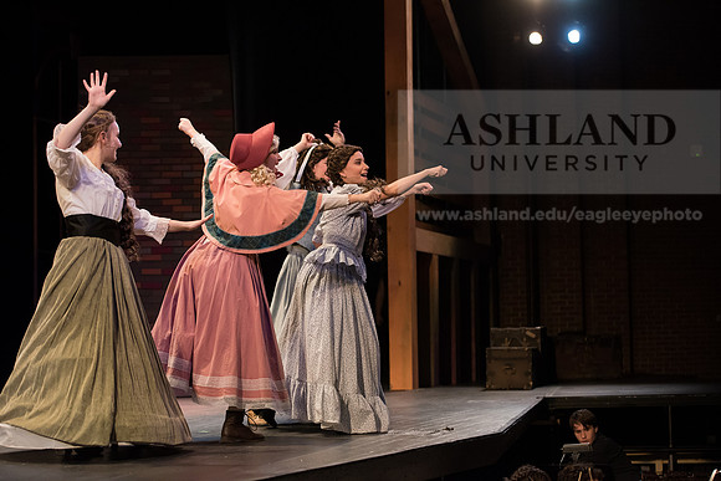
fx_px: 1402
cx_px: 360
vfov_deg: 19.5
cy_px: 240
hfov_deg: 28.8
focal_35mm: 70
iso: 3200
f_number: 3.5
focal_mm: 70
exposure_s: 1/400
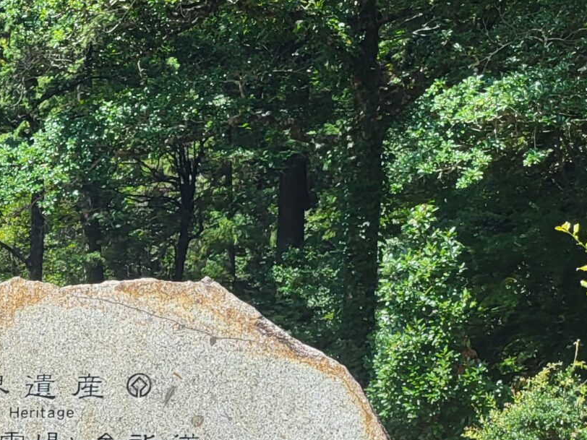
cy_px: 607
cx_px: -177
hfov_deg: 21.5
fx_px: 1391
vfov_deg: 16.7
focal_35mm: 82
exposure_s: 1/1044
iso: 40
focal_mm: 5.4
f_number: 1.8
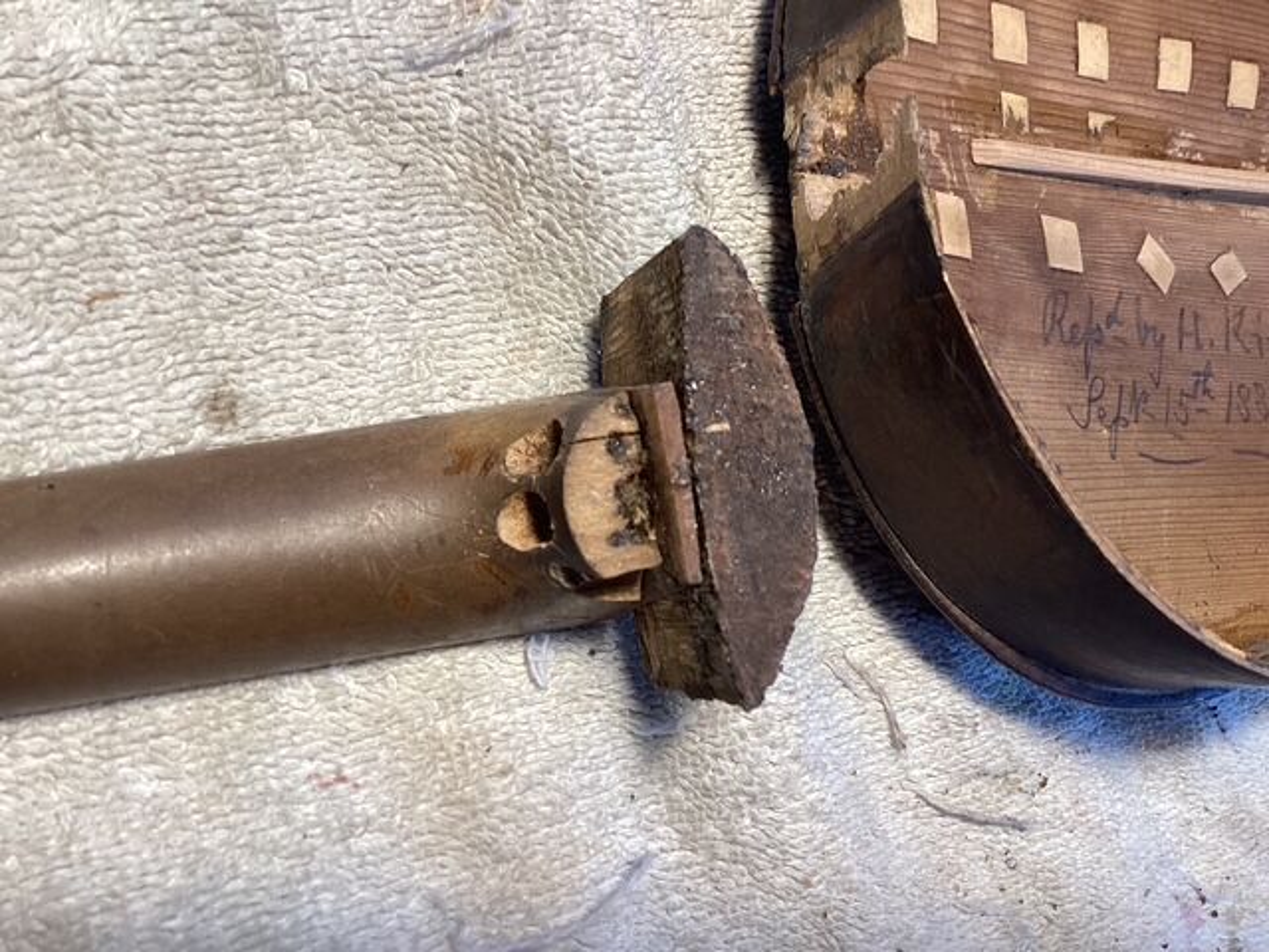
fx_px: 1136
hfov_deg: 58.4
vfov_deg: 45.4
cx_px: 634
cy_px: 476
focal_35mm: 31
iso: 64
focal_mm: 3.3
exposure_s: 1/50
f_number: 2.4
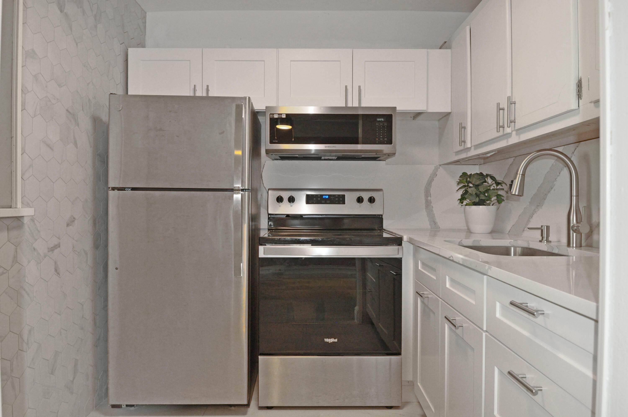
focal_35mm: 24
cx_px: 314
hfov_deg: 73.8
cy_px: 208
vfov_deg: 53.0
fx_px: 418
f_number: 4
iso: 800
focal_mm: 16
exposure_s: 1/60
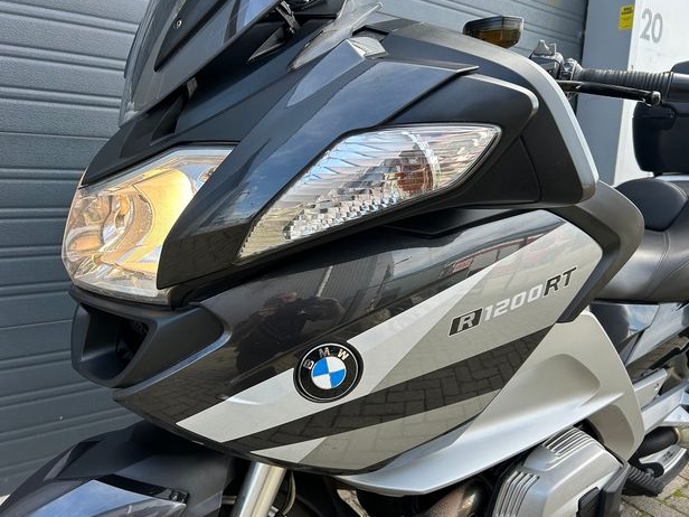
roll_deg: -2.5
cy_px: 253
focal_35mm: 27
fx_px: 537
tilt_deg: -9.1
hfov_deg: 65.3
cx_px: 340
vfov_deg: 51.4
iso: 50
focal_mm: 5.7
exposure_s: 1/427
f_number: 1.5
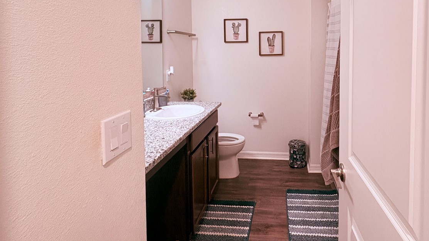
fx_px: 250
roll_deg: +0.8
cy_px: 61
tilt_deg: -0.5
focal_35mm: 22
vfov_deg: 49.5
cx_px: 259
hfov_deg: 80.2
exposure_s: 1/60
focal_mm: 2.22
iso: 400
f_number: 2.2
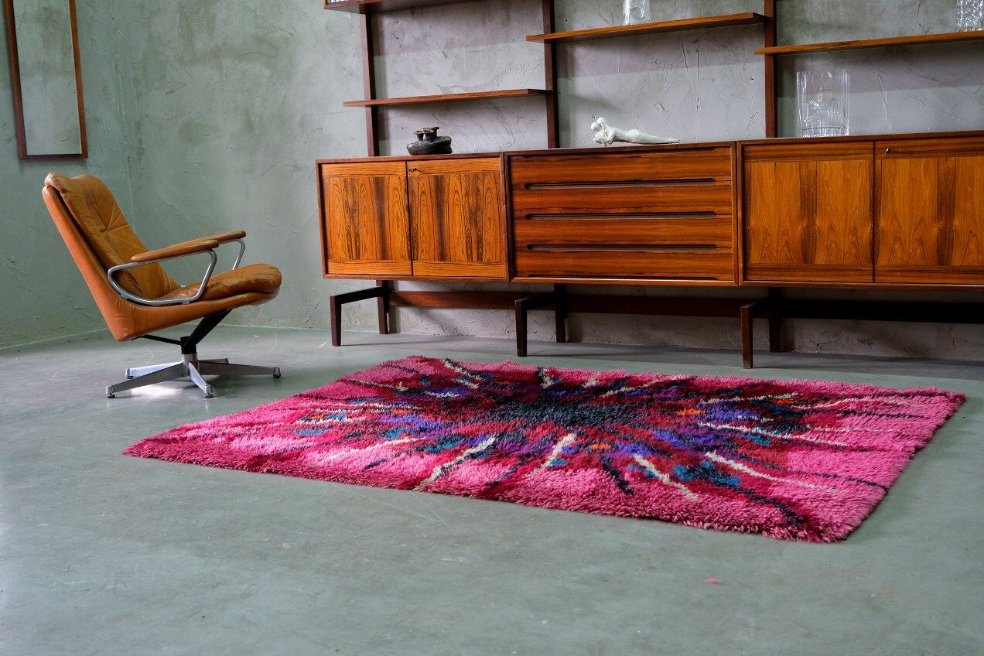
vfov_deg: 34.2
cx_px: 492
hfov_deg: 49.6
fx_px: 1066
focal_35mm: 39
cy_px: 328
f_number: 4
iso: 1600
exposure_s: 1/40
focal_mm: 26
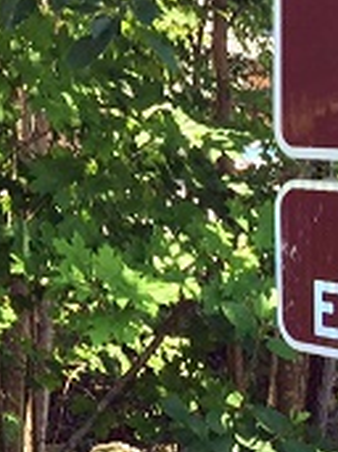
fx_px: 1773
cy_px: 248
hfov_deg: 10.4
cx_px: -238
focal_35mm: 136
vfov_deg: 14.5
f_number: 2.2
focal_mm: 4.15
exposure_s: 1/60
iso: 40
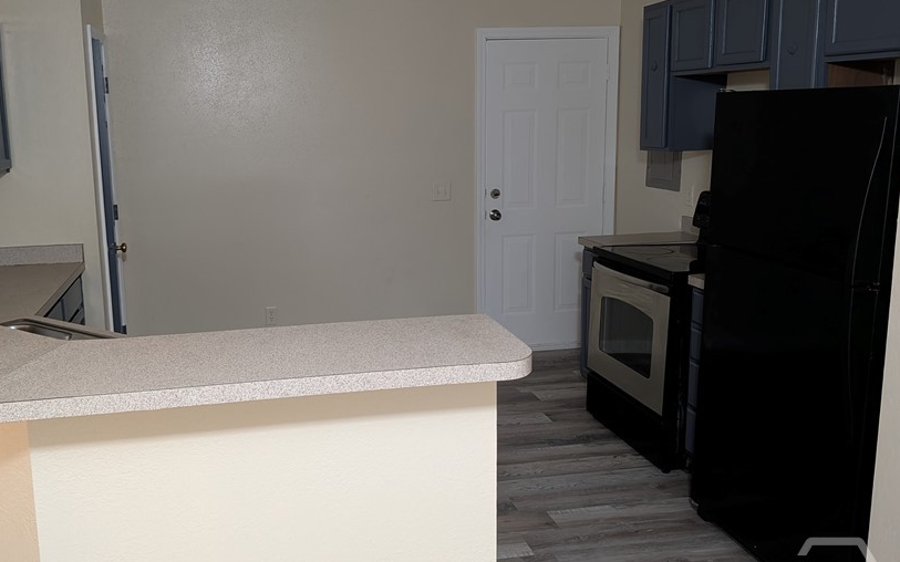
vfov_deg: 39.3
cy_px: 243
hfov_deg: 58.9
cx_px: 339
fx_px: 785
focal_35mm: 32
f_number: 1.68
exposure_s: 1/60
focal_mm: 6.9
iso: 1733
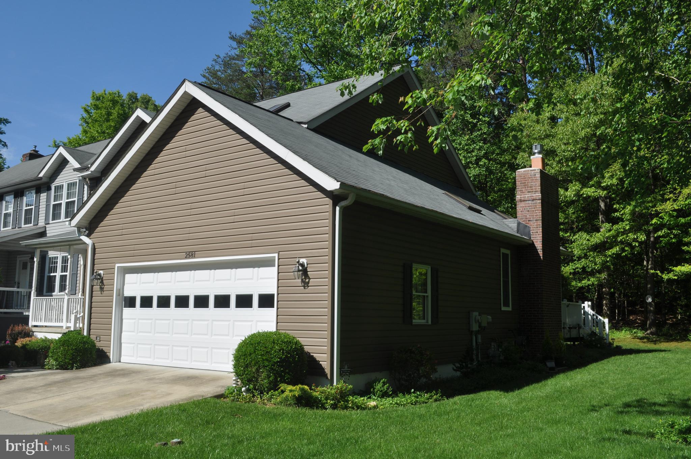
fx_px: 633
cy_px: 230
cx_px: 346
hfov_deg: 57.3
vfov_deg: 39.9
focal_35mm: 33
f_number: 13
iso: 200
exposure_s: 1/200
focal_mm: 22
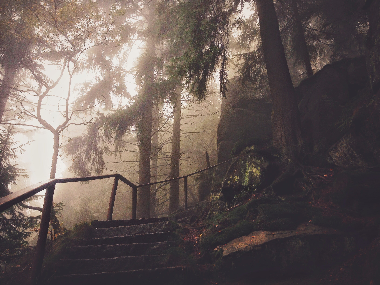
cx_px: 190
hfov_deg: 55.4
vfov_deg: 42.9
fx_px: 362
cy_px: 142
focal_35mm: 33
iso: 80
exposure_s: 1/120
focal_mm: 4.12
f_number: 2.4
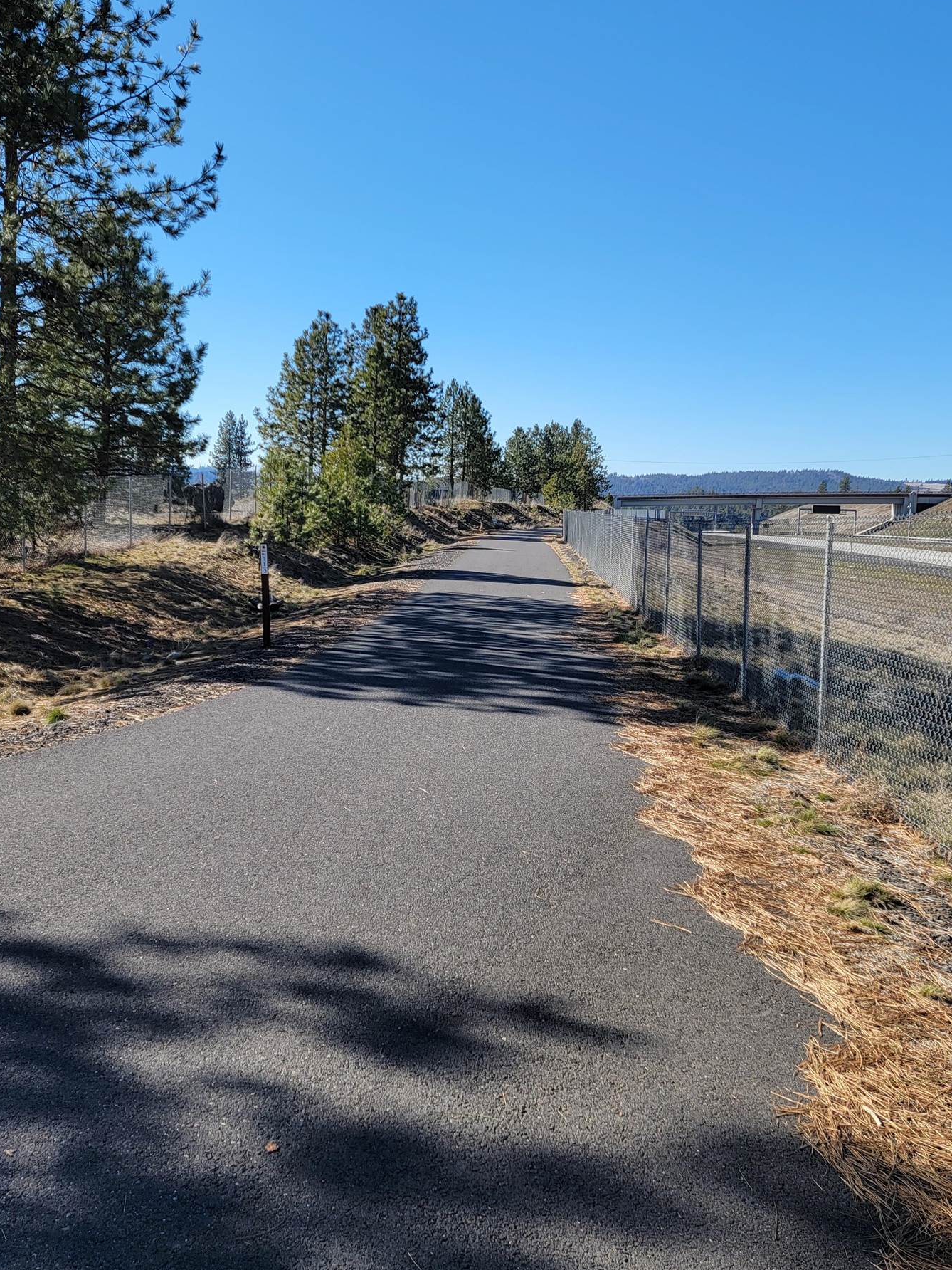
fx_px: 1137
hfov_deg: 45.4
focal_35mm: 31
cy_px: 558
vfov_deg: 58.2
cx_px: 497
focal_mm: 6.7
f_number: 1.8
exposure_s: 1/598
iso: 16
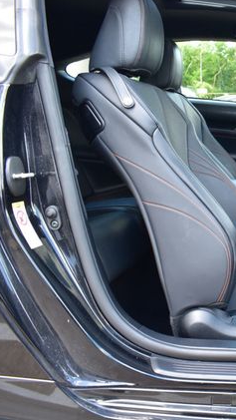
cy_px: 210
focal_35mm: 43
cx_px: 310
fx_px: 478
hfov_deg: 24.2
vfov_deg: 47.3
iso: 400
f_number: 7.1
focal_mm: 18
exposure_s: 1/40
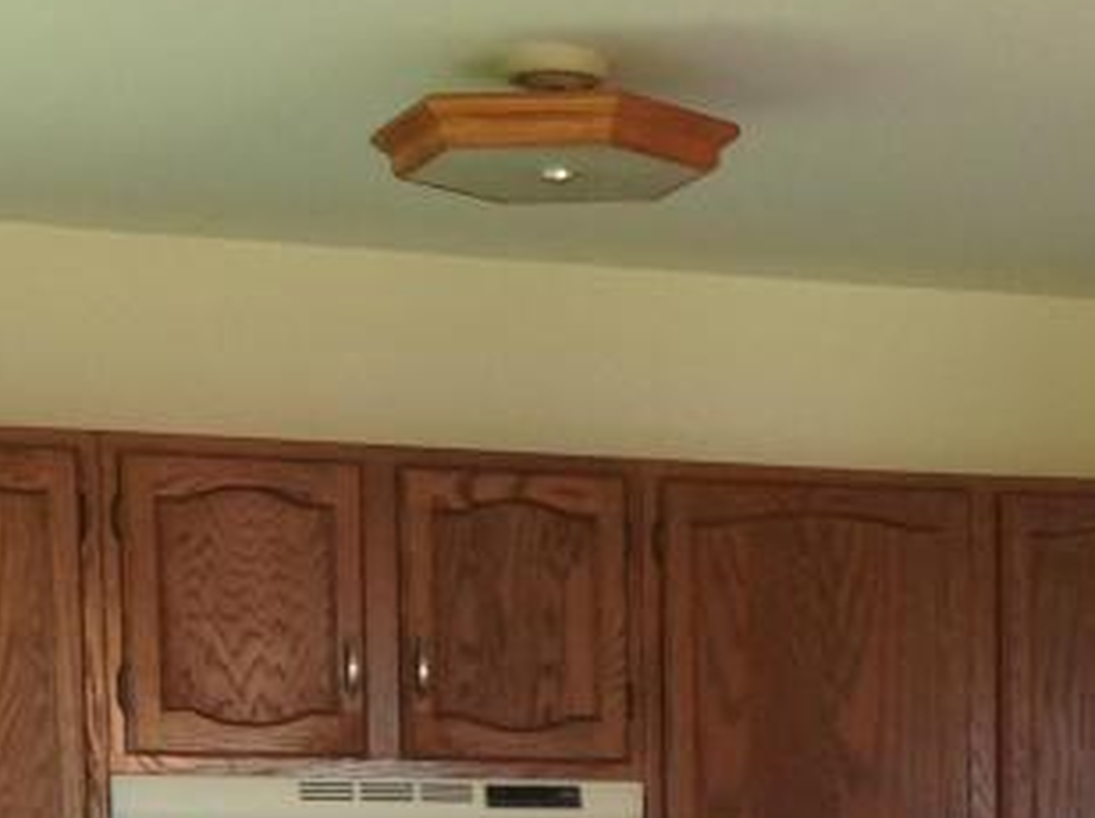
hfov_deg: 16.7
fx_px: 3695
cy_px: 1206
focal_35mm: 117
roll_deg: -0.5
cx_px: 857
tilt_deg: -3.3
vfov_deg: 12.1
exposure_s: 1/40
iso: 50
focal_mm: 4.28
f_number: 2.4
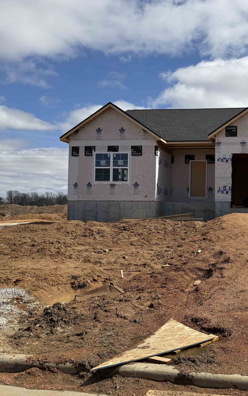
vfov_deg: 56.7
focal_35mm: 34
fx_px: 368
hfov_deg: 34.7
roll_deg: -1.6
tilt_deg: +1.8
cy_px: 198
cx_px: 232
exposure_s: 1/6173
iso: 80
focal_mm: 6.76
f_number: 1.78
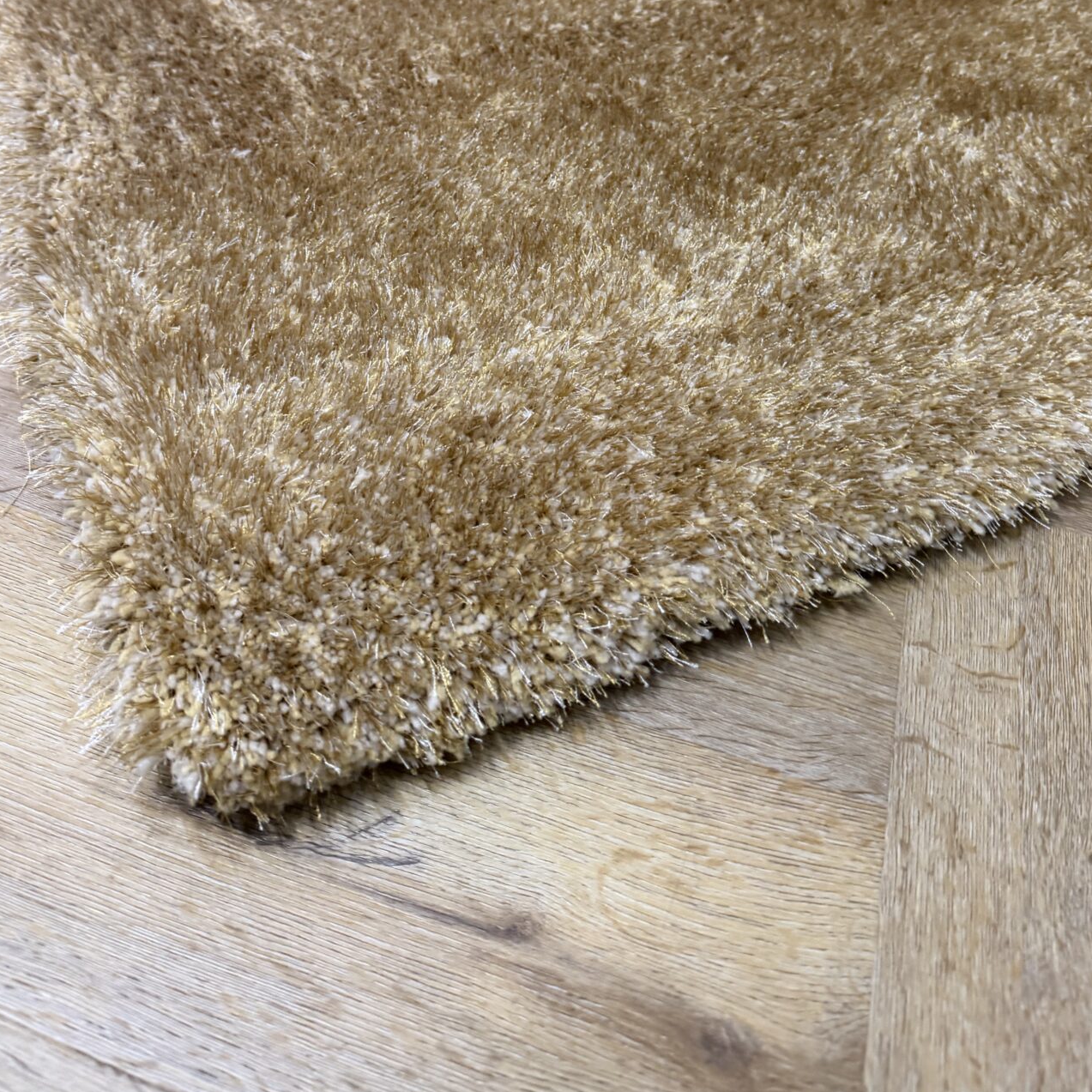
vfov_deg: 49.1
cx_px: 517
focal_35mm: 32
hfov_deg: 51.1
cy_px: 273
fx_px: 1142
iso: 320
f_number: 1.78
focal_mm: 6.76
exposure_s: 1/50
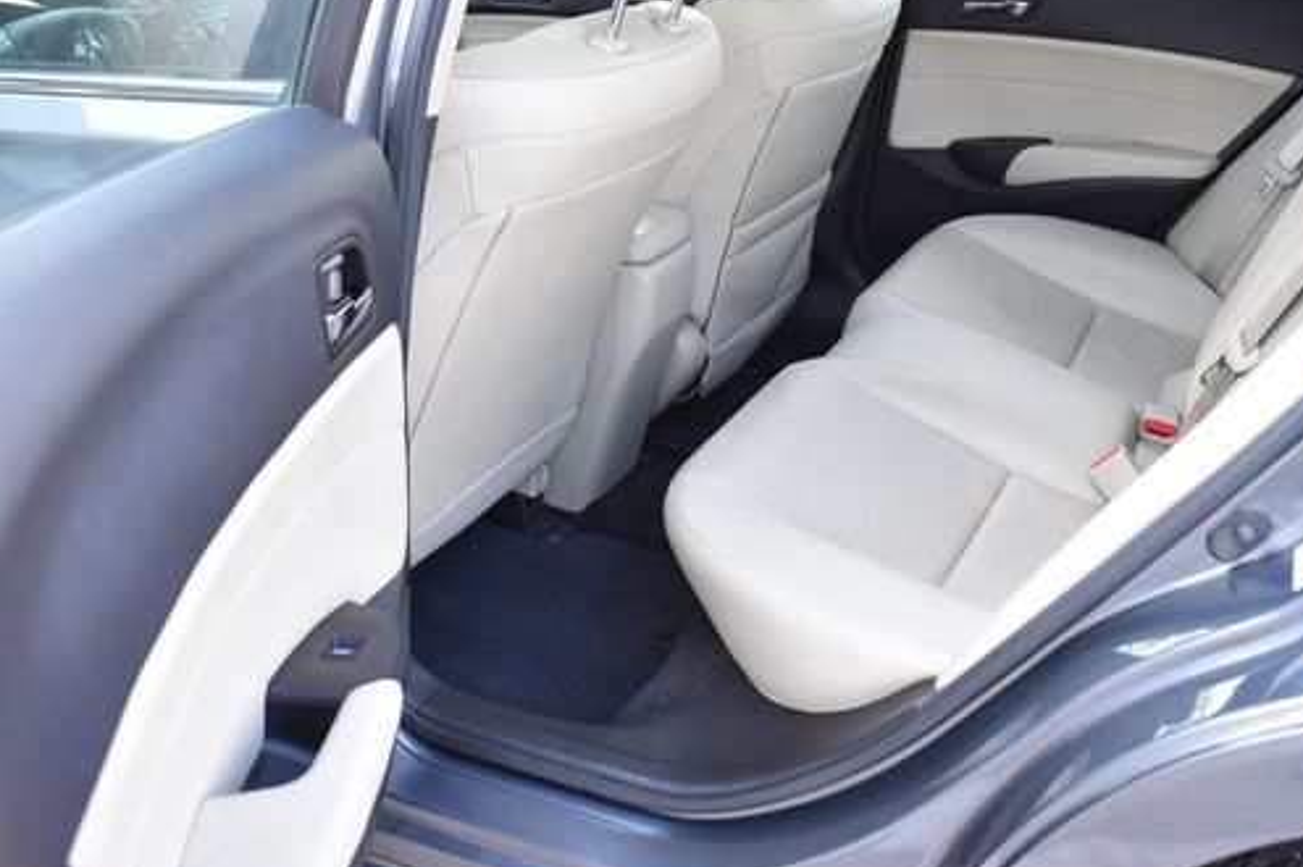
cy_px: 331
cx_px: 712
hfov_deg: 47.7
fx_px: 1470
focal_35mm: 41
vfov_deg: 32.7
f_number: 5.6
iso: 800
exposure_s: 1/125
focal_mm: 21
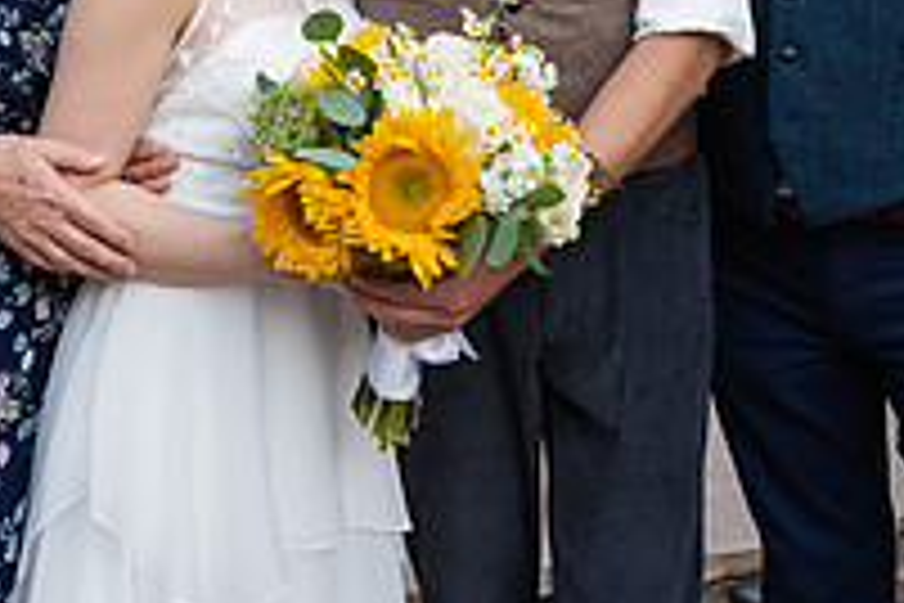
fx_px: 2034
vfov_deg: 16.3
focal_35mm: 81
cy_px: -92
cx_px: 346
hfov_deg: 25.0
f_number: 3.2
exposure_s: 1/250
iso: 500
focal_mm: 28
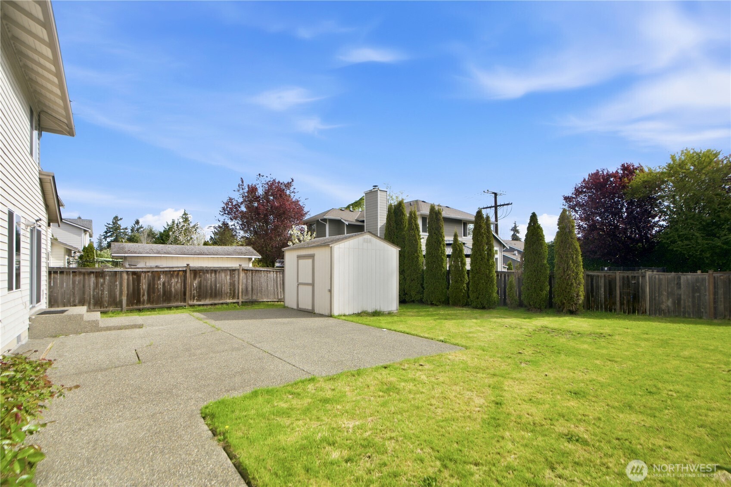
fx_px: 325
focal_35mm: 16
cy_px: 244
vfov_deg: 73.7
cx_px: 366
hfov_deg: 96.7
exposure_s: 1/200
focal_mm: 16
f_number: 9
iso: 400
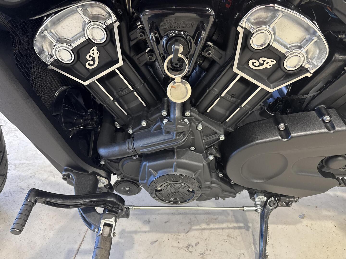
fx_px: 240
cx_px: 173
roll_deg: +0.7
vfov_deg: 56.8
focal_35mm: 24
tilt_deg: -31.8
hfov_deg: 71.6
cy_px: 130
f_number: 1.78
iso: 125
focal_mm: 6.76
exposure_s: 1/50
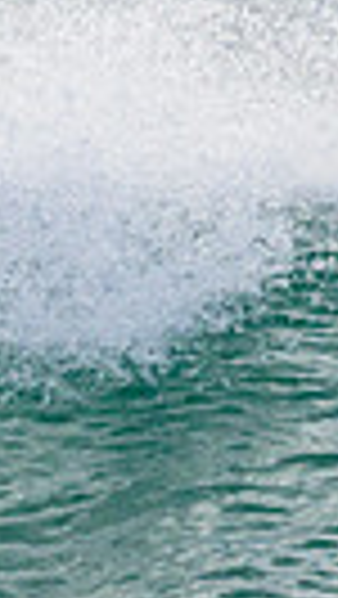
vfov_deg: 0.4
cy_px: 279
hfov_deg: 0.2
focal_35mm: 4997
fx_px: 79467
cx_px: -585
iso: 1000
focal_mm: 800
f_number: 11
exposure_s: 1/2000
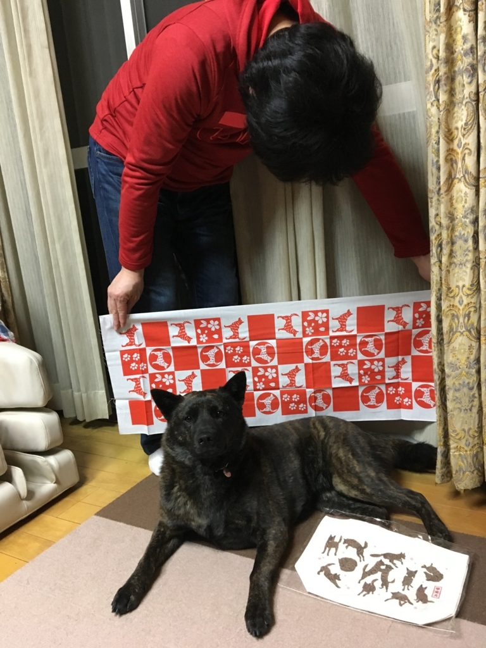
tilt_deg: -12.3
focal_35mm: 29
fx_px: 543
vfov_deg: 61.7
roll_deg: +4.4
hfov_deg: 48.2
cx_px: 243
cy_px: 324
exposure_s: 1/20
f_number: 2.2
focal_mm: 4.15
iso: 200
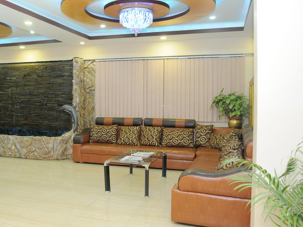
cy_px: 103
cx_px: 100
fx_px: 306
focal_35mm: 35
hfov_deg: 51.6
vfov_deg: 40.7
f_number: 4.5
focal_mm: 18
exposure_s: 1/20
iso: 500
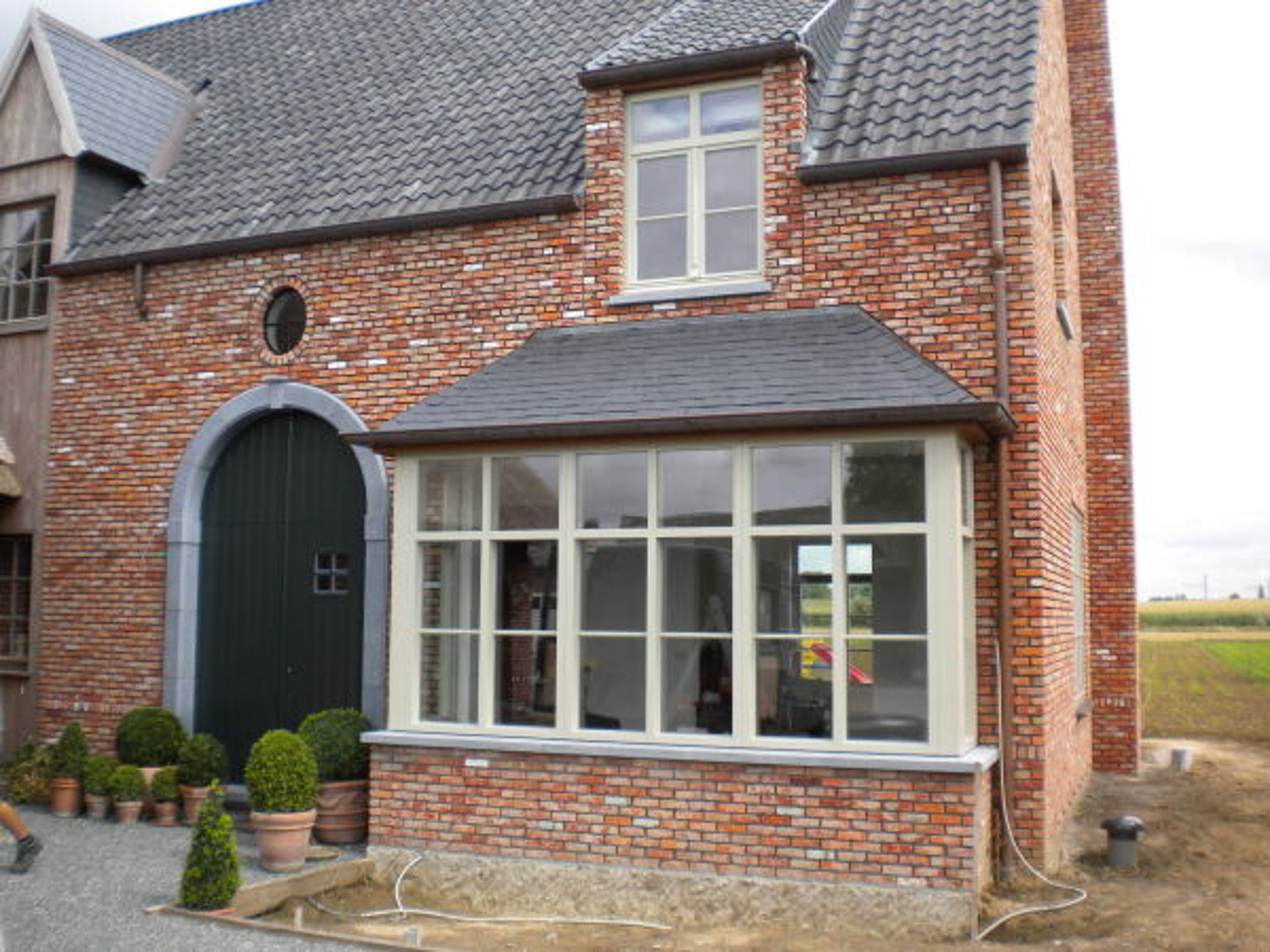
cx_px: 635
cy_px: 476
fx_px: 1284
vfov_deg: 40.7
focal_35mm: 35
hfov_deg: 52.6
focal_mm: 6.3
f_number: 4.6
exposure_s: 1/228
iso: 80
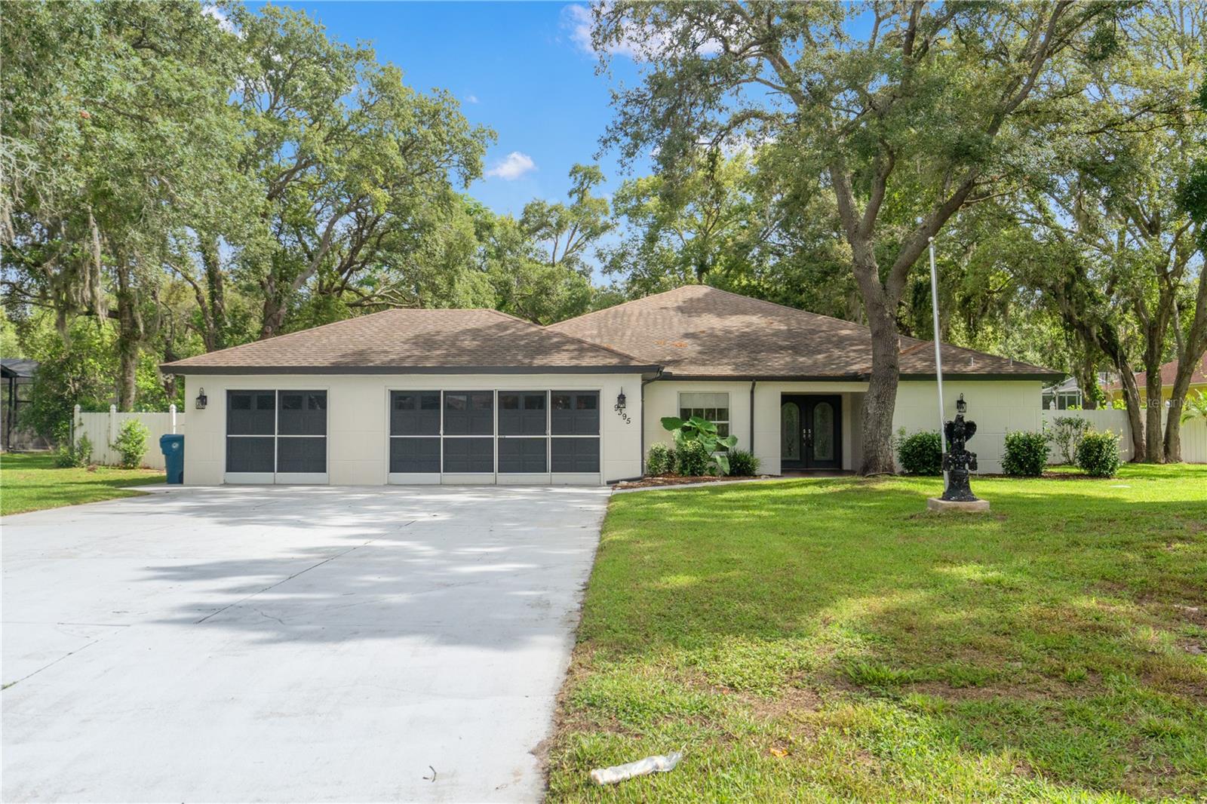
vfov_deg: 43.6
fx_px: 1006
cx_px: 604
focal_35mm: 30
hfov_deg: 61.9
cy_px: 402
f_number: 7.1
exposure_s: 1/1000
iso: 400
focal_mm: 20
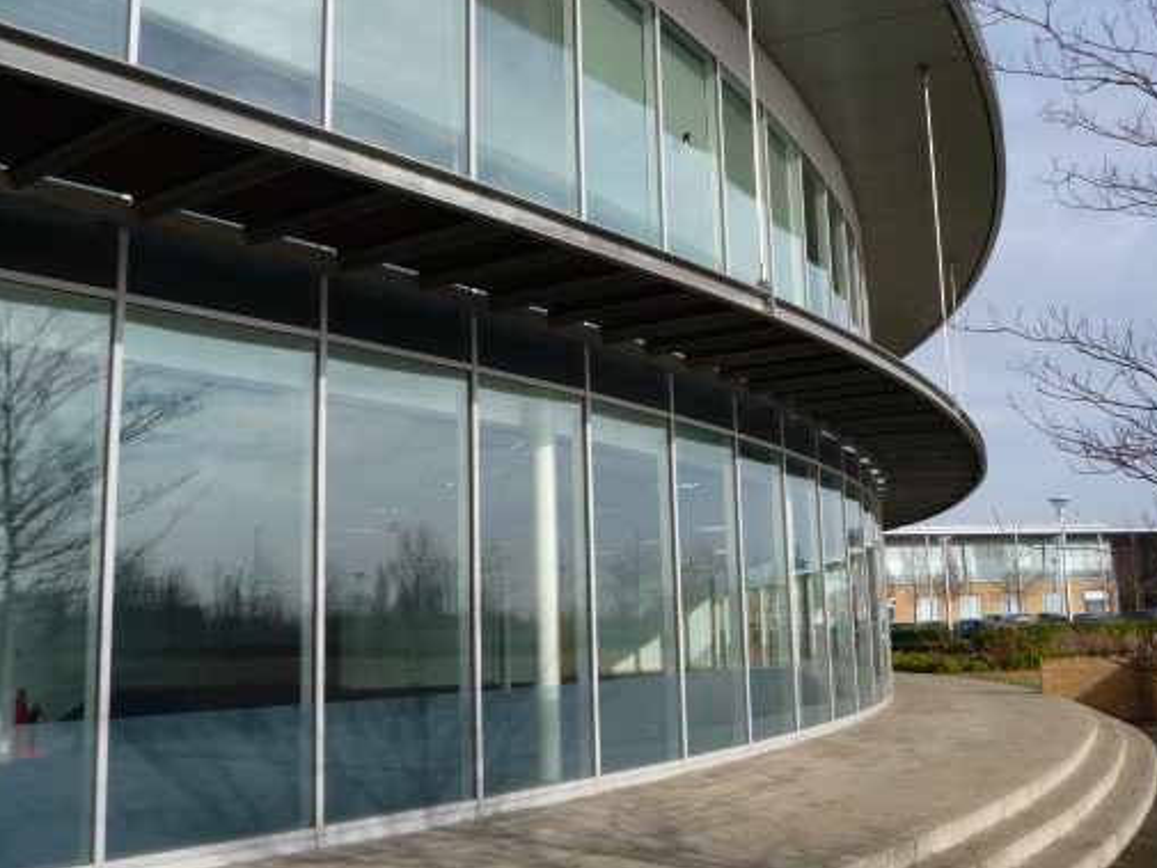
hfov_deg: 48.8
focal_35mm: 38
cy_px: 392
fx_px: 1270
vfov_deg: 37.7
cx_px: 676
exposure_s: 1/400
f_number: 5
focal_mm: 5.2
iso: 100
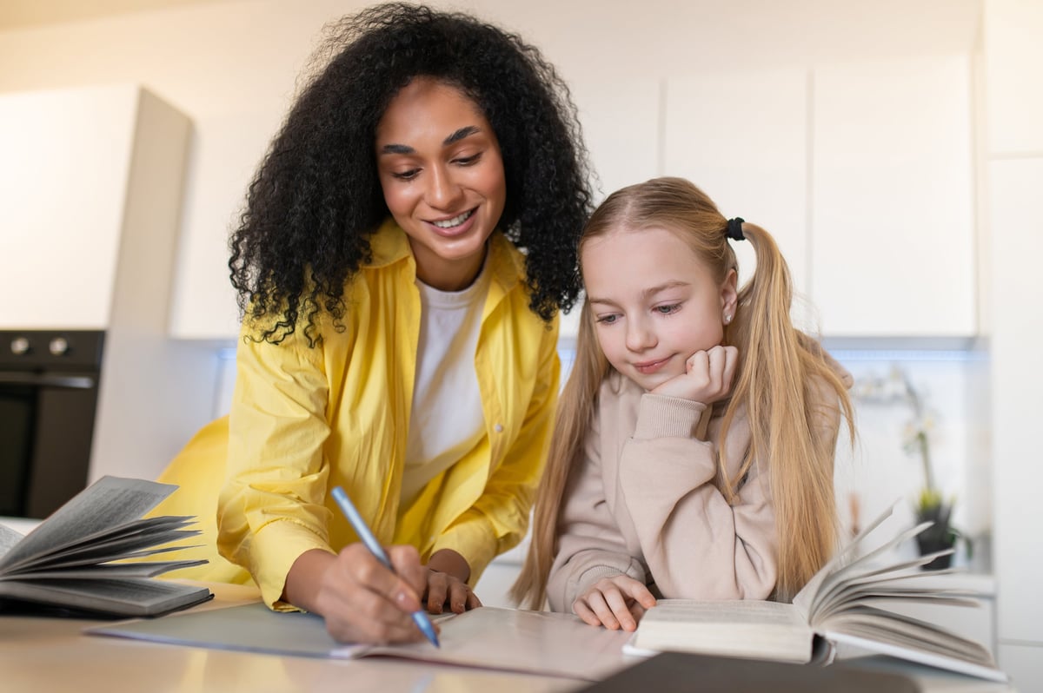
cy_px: 346
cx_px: 522
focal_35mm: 35
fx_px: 1013
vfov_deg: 37.8
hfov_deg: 54.5
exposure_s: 1/160
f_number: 2.5
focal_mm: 35
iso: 320
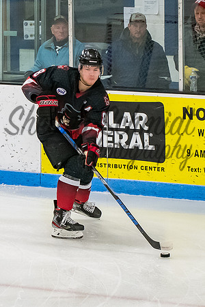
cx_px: 102
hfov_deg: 5.5
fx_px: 2130
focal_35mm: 249
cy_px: 136
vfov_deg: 8.3
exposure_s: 1/800
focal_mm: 70
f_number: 3.5
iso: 2500
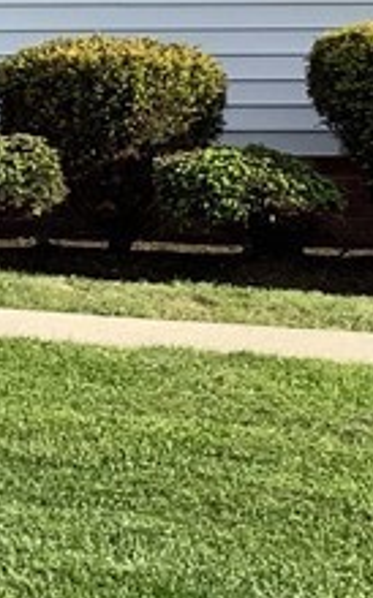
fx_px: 2495
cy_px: 11
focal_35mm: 153
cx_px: 71
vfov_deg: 13.5
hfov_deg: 8.5
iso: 25
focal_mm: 3.3
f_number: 2.4
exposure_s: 1/776
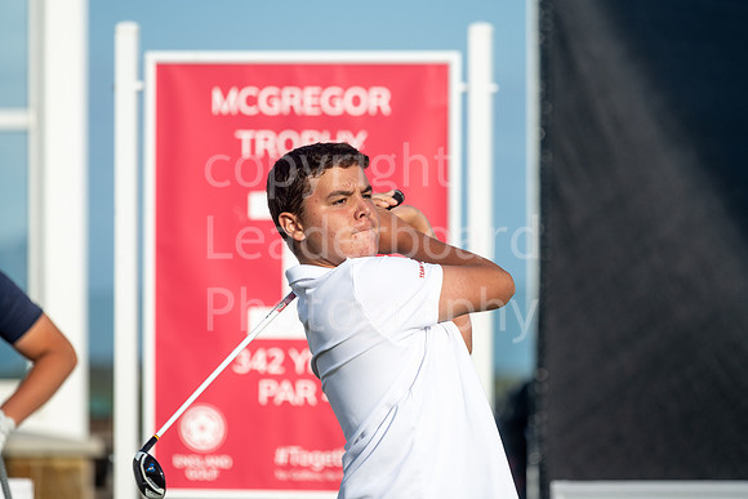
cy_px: 250
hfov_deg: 6.9
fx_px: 6234
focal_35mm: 300
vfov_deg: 4.6
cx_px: 374
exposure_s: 1/1250
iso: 160
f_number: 5.6
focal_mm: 300
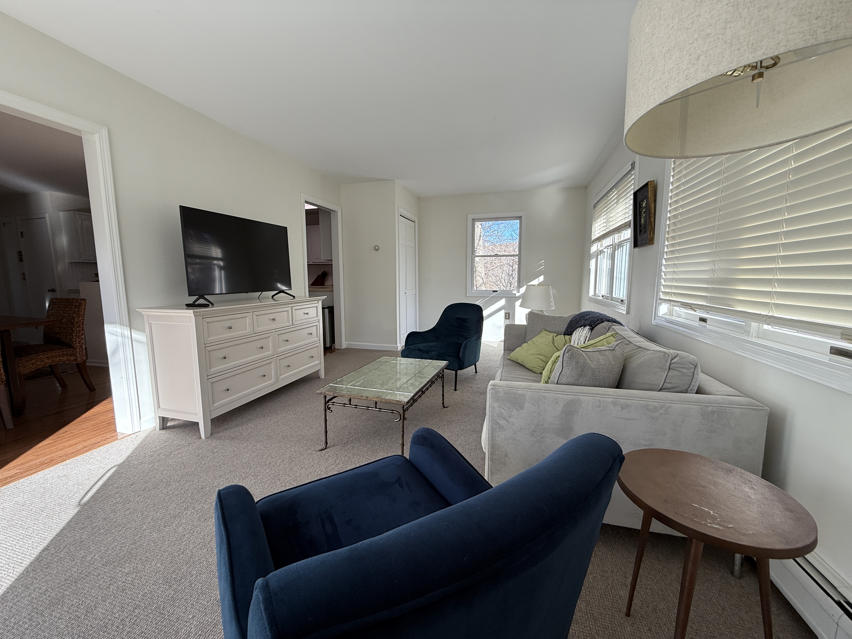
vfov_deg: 85.7
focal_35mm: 14
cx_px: 426
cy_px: 320
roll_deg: +0.0
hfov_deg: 102.1
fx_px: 345
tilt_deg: -7.5
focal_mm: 2.22
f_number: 2.2
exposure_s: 1/134
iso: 64
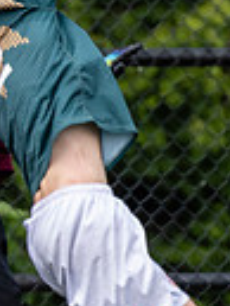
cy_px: 140
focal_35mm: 3641
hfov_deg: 0.4
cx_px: 61
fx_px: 32203
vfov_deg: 0.5
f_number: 4
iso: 560
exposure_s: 1/1600
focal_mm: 400
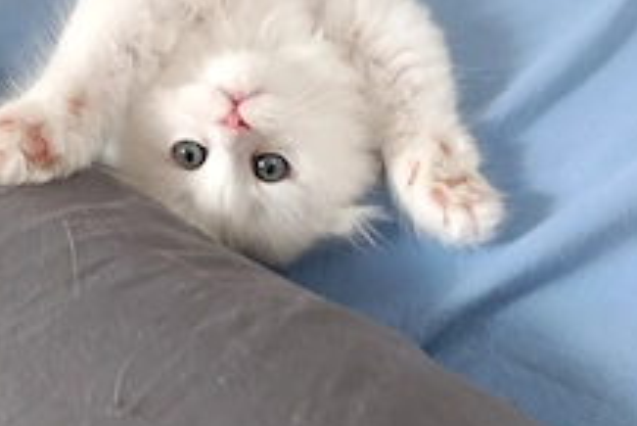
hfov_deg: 44.4
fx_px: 779
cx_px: 273
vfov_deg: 30.3
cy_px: 135
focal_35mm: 44
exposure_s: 1/101
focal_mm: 6.14
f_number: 1.6
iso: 640
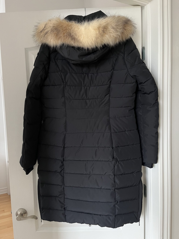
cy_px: 120
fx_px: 179
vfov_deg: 67.3
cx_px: 90
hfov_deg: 53.1
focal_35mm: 26
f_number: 1.6
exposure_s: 1/60
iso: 250
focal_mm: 5.1
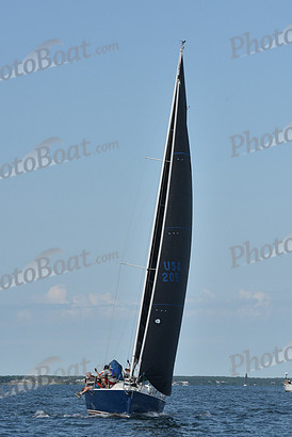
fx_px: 2320
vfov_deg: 10.8
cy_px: 200
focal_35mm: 191
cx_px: 174
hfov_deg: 7.2
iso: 320
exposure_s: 1/1000
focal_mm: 135
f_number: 10
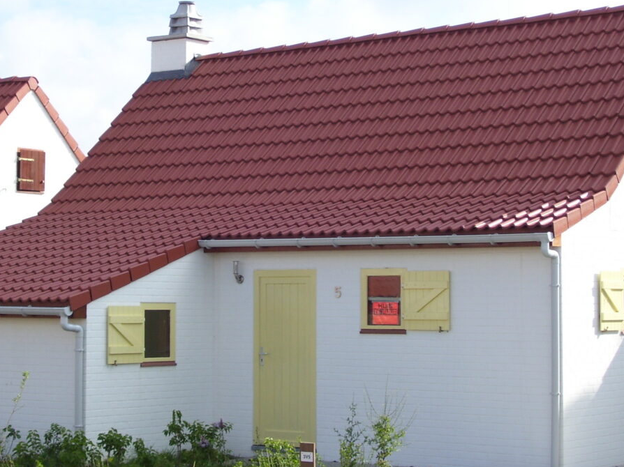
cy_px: 187
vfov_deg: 15.7
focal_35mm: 94
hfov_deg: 20.9
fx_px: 1694
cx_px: 279
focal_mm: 11.6
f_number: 4
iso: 80
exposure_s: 1/750
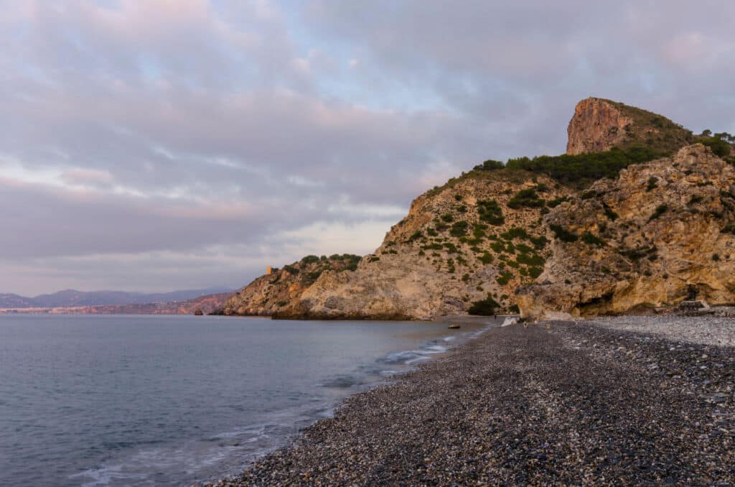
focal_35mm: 36
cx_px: 368
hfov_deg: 53.2
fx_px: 733
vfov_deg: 36.7
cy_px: 244
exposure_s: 1/6
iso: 100
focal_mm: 24
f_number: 20
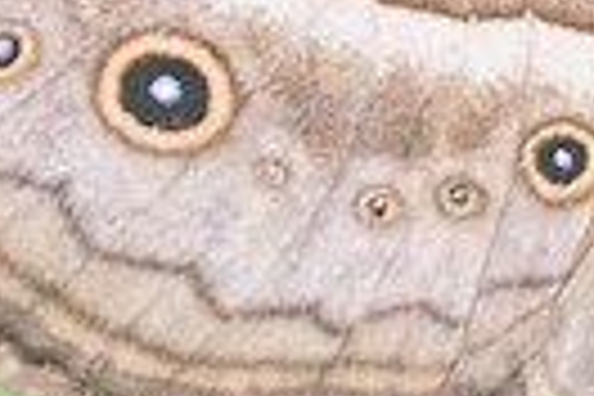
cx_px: 749
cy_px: 141
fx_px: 45503
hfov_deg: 0.7
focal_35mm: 2758
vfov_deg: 0.5
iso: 800
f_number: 3.3
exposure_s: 1/250
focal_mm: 150
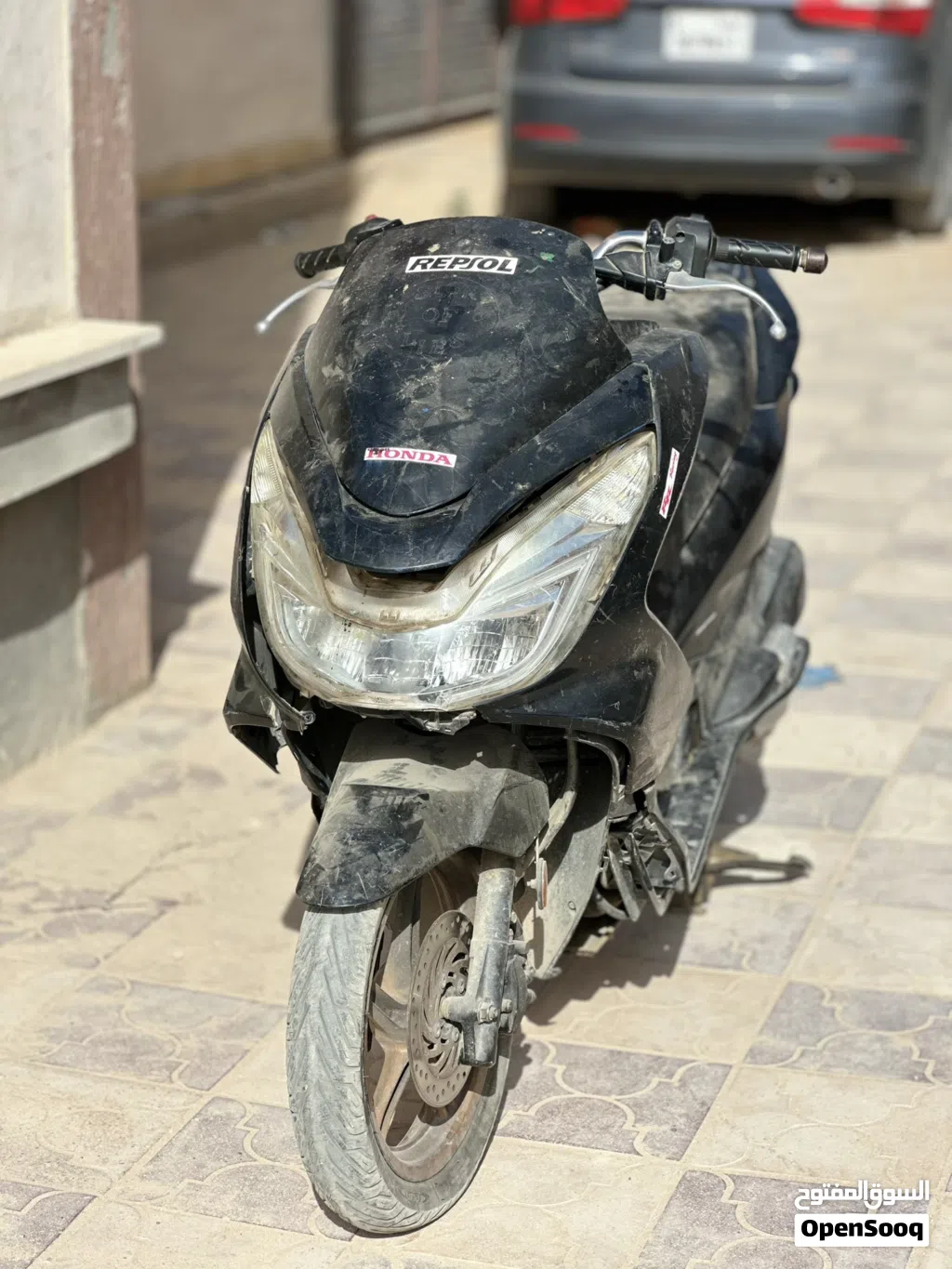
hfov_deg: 19.1
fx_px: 2823
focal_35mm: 77
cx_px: 476
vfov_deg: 25.3
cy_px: 634
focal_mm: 9
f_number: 2.8
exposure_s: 1/595
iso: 32
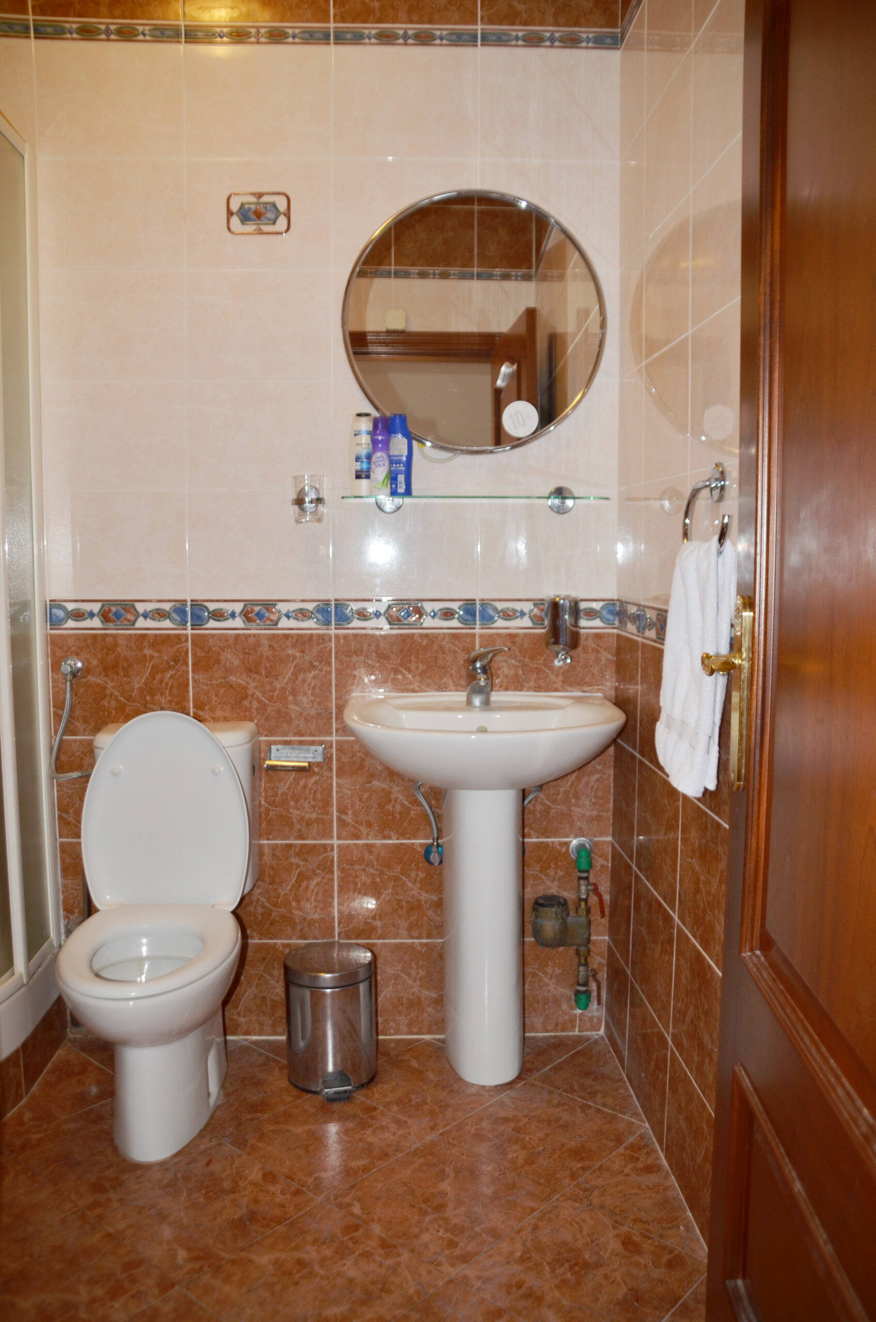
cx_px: 438
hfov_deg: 47.7
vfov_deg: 67.5
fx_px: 990
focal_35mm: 27
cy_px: 661
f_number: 3.5
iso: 125
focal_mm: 18
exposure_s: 1/60
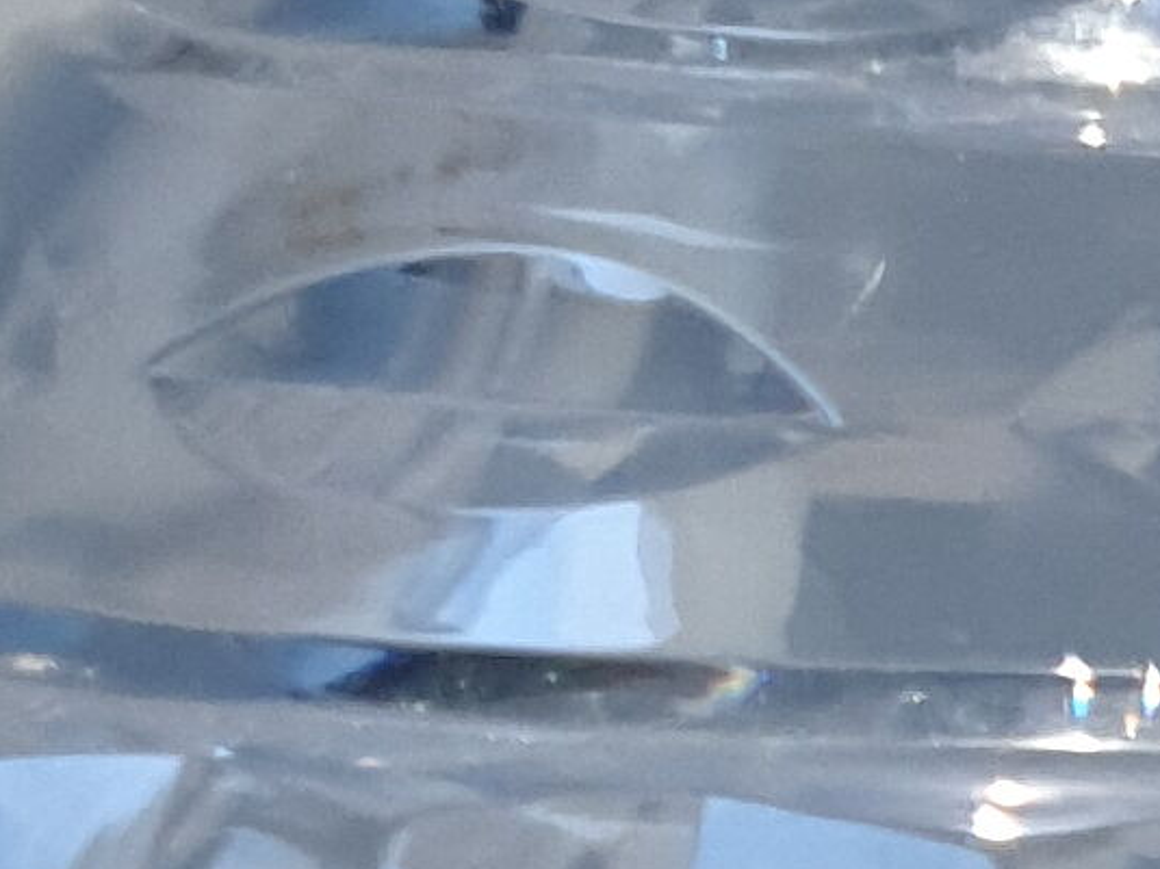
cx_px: 1470
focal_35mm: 196
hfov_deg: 9.9
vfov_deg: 6.6
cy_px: 2906
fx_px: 6567
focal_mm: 4.32
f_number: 1.5
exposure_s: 1/50
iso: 100
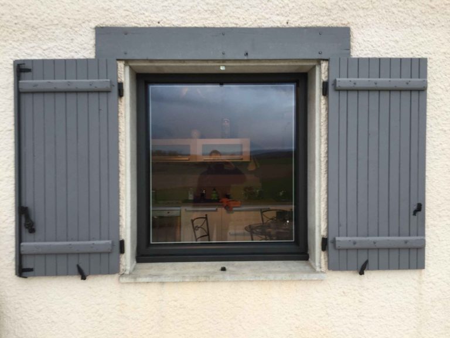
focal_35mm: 29
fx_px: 377
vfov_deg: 48.2
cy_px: 169
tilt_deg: -0.1
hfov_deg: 61.7
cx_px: 225
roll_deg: +0.1
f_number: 2.2
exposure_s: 1/60
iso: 40
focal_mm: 4.15
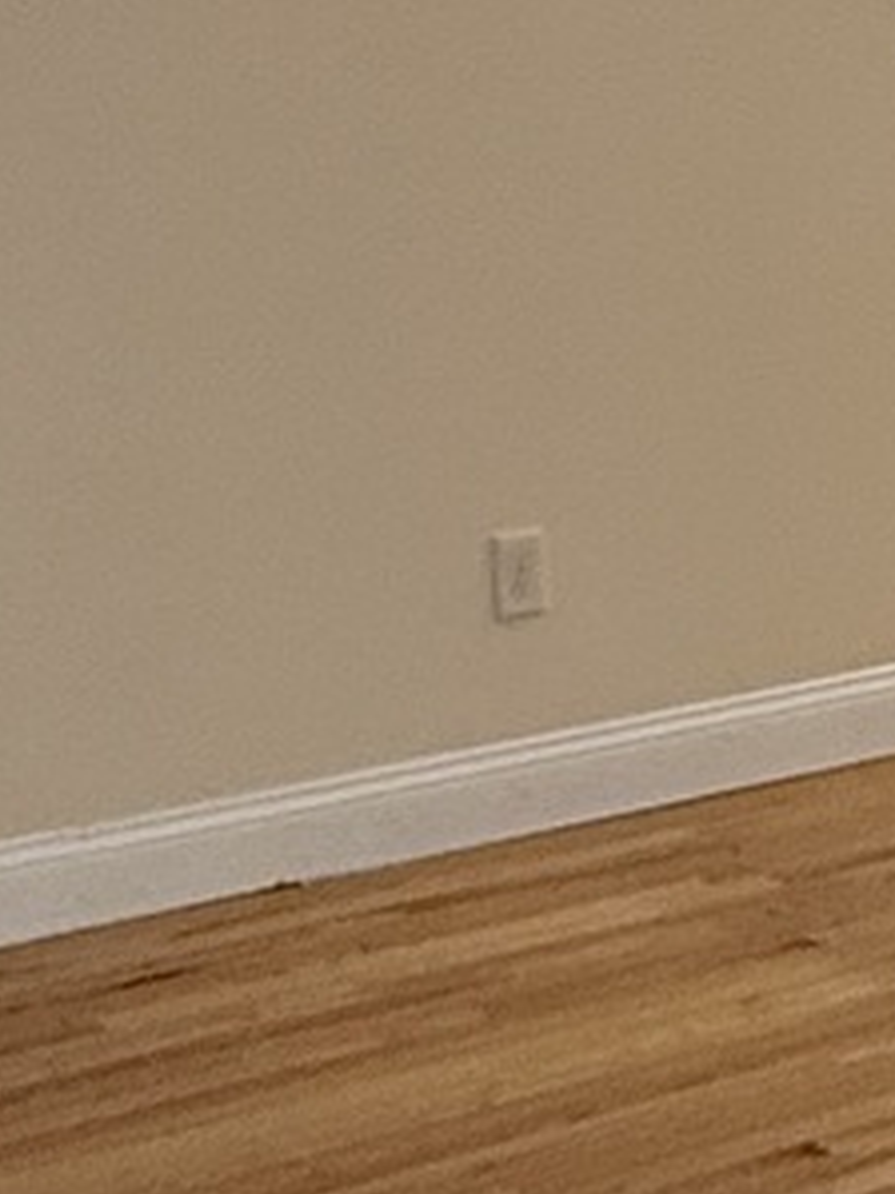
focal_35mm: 108
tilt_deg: -9.3
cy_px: 571
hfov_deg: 13.1
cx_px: 1243
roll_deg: +2.1
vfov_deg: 18.2
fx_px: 3726
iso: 250
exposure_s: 1/60
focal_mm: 2.22
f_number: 2.2
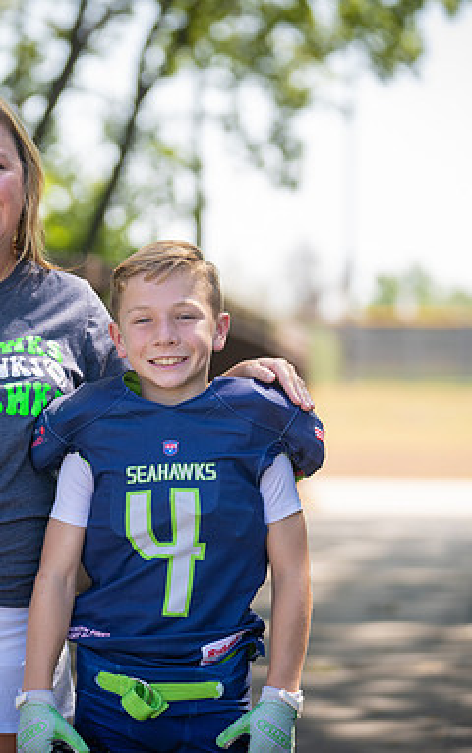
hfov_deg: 7.2
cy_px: 375
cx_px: 51
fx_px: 3739
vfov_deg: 11.5
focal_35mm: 182
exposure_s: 1/400
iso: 100
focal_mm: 118
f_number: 2.8
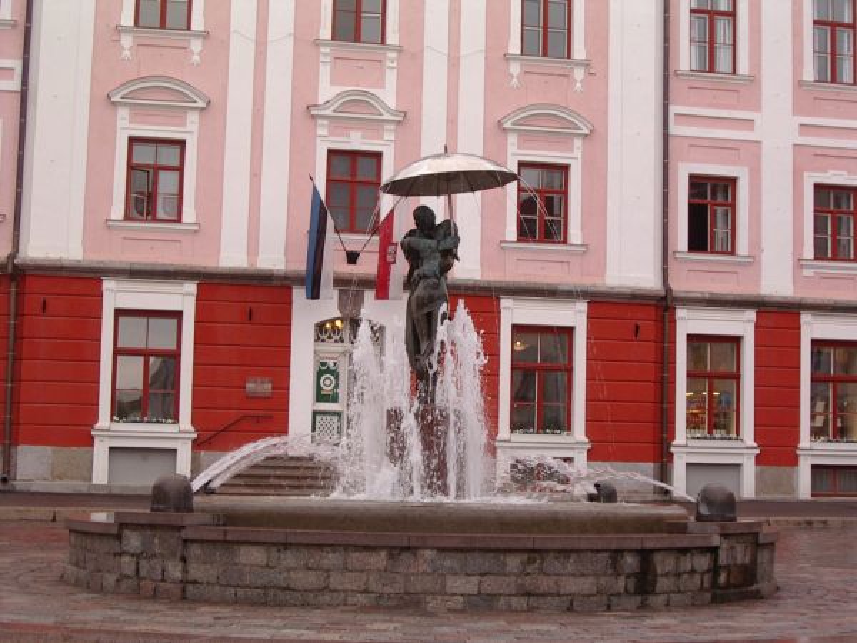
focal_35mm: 63
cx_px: 428
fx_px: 1560
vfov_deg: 23.3
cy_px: 322
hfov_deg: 30.7
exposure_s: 1/100
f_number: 3.4
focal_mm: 9.6
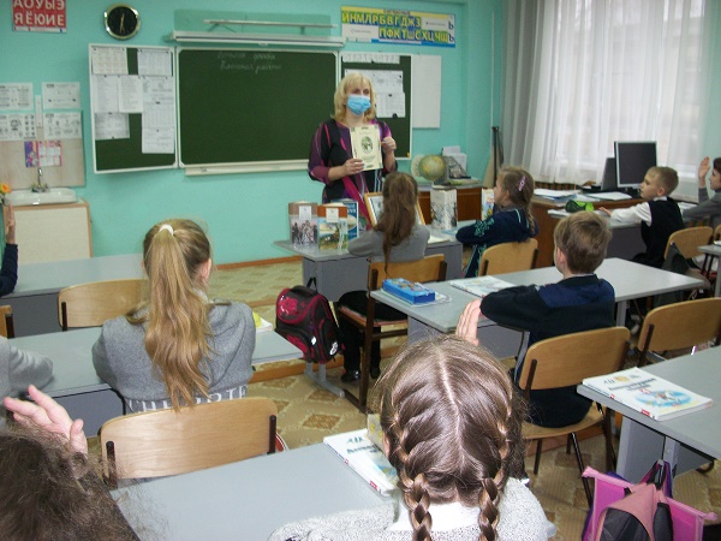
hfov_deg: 52.6
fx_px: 729
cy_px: 270
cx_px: 360
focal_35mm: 35
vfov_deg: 40.7
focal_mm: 6.3
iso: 160
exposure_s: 1/30
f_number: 3.1
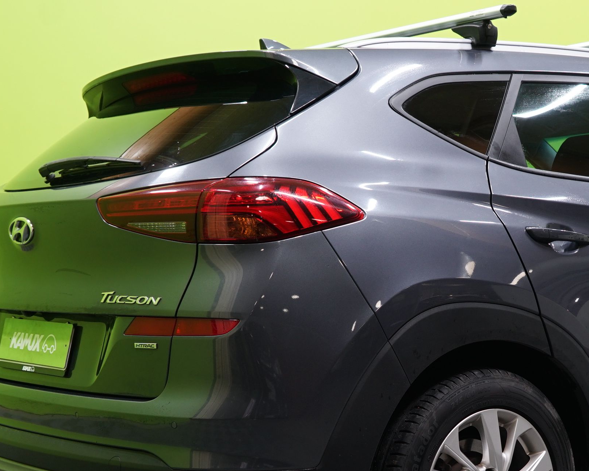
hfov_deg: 26.3
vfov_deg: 21.4
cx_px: 476
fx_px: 1238
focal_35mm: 71
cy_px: 333
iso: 320
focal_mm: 31
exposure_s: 1/25
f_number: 4.5
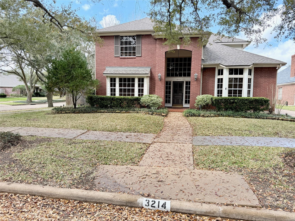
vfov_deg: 56.8
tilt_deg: -1.9
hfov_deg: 71.6
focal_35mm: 24
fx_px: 205
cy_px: 110
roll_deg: -1.7
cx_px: 148
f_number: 1.78
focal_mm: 6.76
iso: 100
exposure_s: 1/780
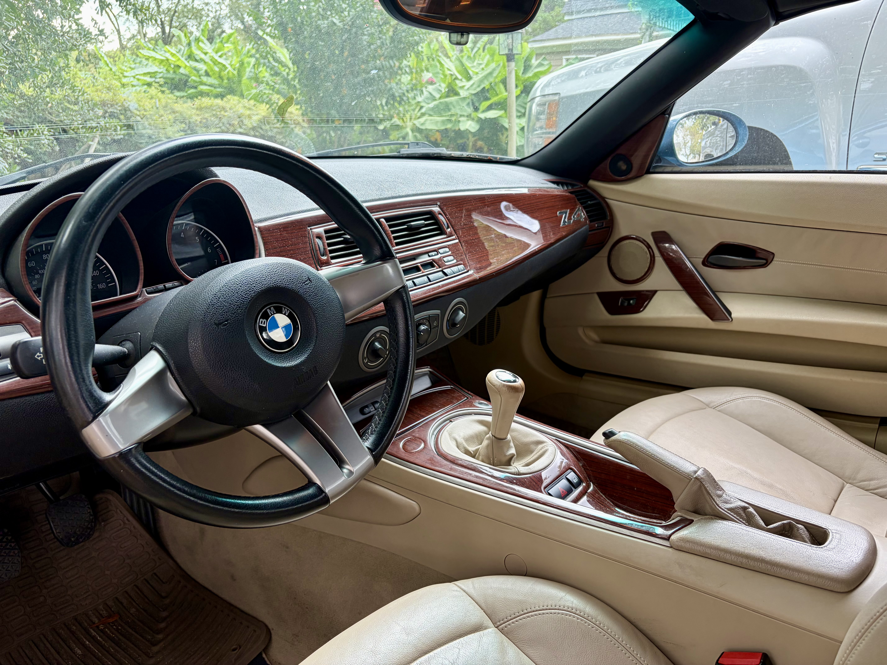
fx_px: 666
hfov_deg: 67.3
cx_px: 444
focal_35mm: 26
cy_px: 332
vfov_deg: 53.1
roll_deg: +2.1
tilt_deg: -17.2
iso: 64
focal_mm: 5.96
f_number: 1.6
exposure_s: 1/121
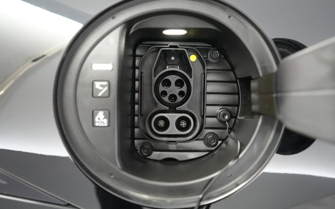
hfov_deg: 66.5
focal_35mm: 28
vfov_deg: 44.5
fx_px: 256
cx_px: 170
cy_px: 97
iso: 12800
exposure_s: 1/125
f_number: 2.8
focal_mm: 27
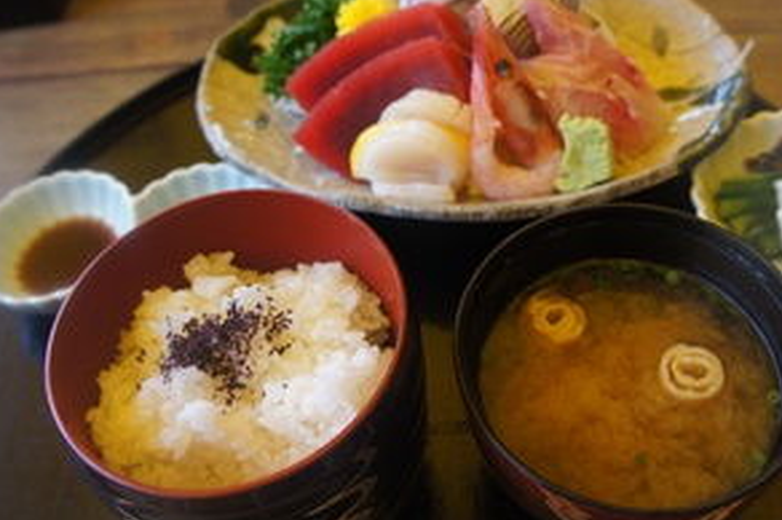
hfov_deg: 51.9
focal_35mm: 37
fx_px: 803
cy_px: 198
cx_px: 420
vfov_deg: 35.7
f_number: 4.5
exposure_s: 1/40
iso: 200
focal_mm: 18
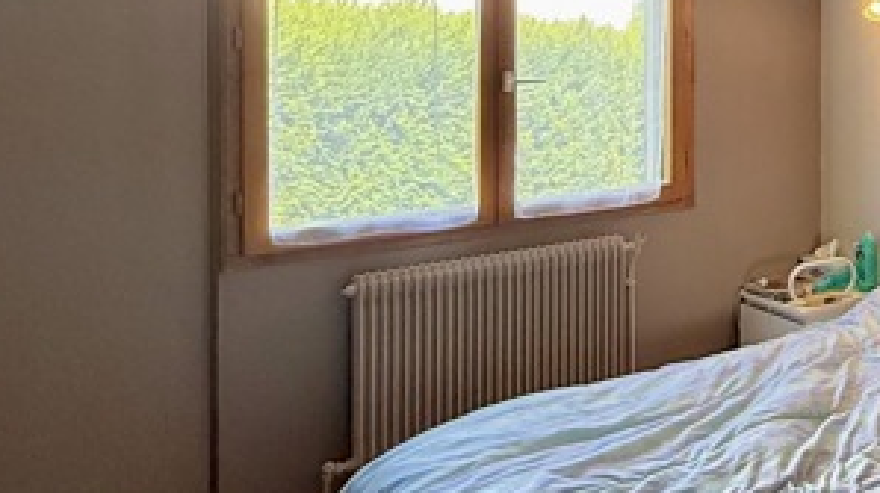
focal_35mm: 41
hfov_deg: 42.0
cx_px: 904
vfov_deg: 27.8
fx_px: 956
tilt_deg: -0.2
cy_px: 44
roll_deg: +0.0
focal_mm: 2.22
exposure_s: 1/93
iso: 320
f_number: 2.2
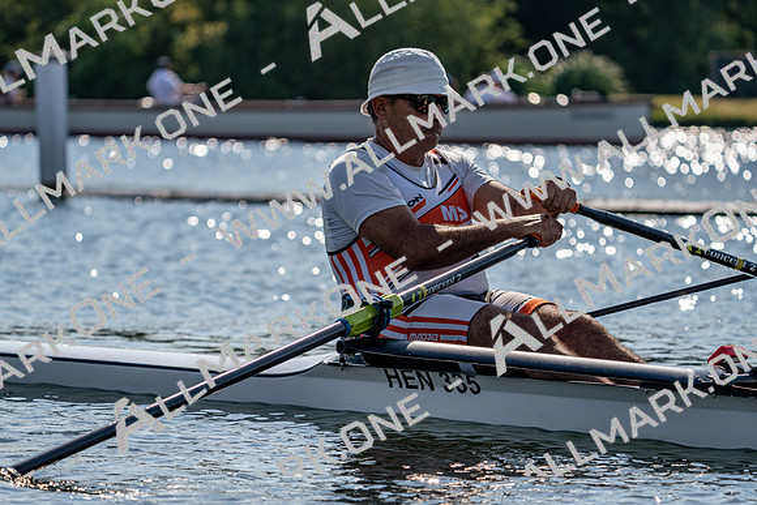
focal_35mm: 200
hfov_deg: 10.3
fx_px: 4206
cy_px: 252
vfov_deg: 6.9
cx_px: 378
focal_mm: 200
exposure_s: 1/1600
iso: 100
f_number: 5.6
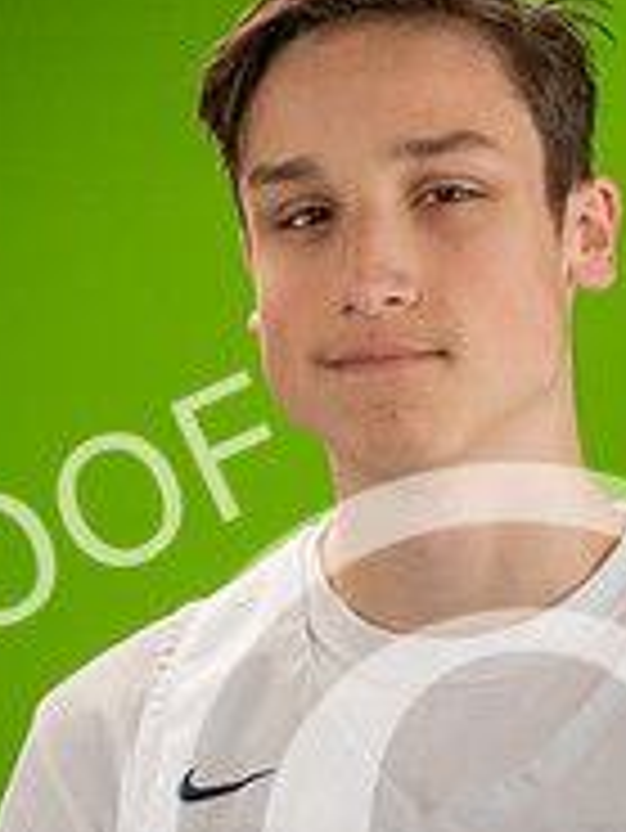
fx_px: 3781
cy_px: 838
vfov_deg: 12.4
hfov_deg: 9.4
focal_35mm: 157
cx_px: 539
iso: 800
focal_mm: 42
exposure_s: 1/60
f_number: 20
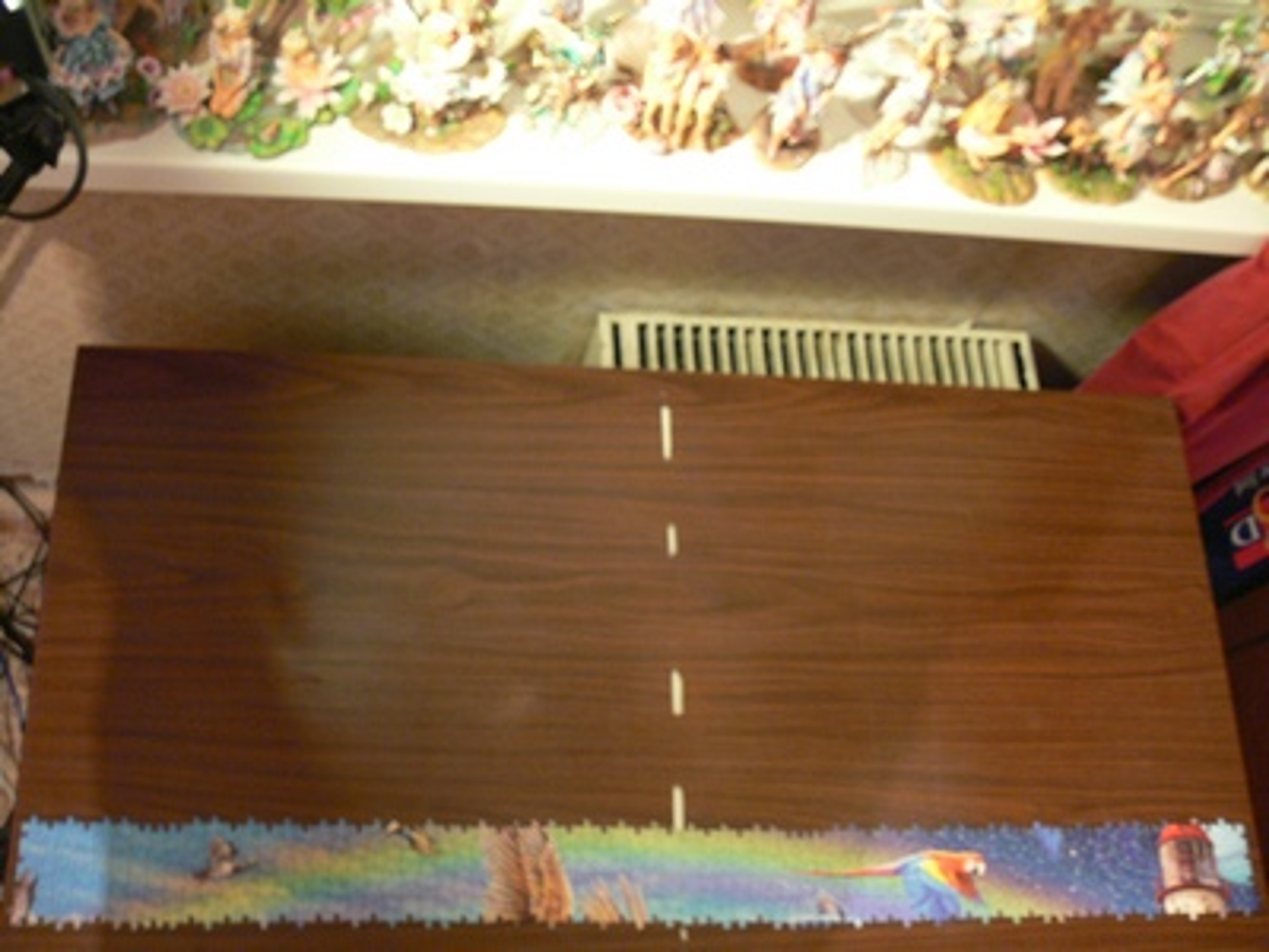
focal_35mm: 35
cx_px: 634
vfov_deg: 40.7
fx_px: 1283
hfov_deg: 52.6
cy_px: 476
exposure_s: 1/4
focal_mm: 7.4
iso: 200
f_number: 2.8
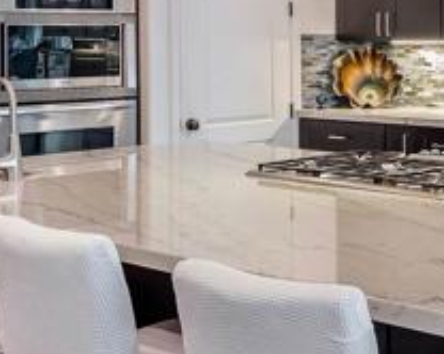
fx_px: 971
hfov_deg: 23.2
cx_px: 555
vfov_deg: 20.2
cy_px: 31
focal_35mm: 74
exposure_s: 1/1.25
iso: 100
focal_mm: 16
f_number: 6.3
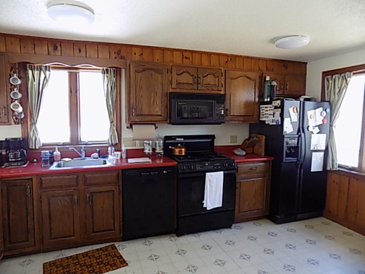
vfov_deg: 58.9
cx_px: 182
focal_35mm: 23
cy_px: 137
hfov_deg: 73.9
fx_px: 243
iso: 220
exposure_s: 1/30
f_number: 3.1
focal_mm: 4
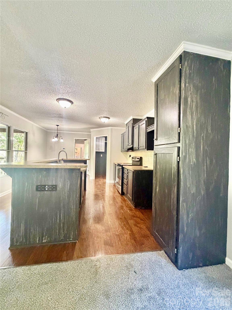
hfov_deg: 85.7
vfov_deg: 102.1
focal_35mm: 14
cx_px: 116
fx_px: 125
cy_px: 155
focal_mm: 2.22
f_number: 2.2
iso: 800
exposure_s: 1/60
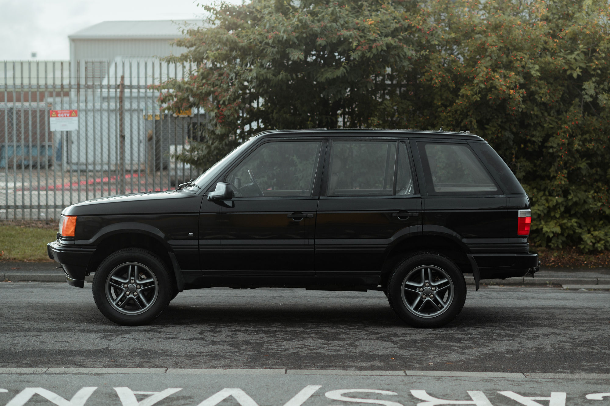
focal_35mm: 91
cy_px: 197
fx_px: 1543
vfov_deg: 15.0
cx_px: 313
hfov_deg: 22.4
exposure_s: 1/125
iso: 400
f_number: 2.2
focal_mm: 85
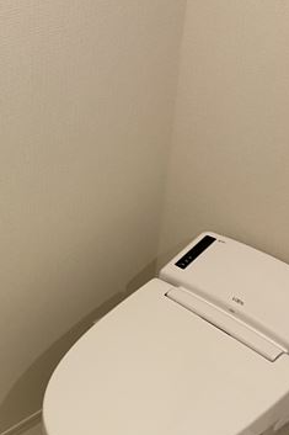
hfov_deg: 26.1
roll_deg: +6.2
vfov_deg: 40.2
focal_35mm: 49
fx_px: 591
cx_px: 0
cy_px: 253
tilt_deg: -38.2
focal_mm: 4.25
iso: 64
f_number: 1.8
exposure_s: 1/50
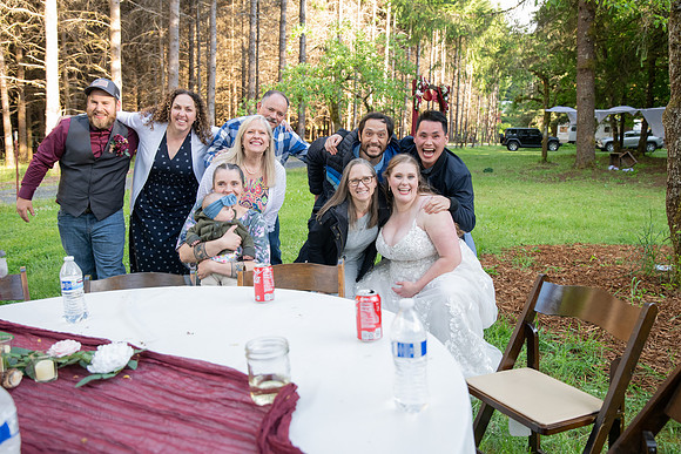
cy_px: 227
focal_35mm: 31
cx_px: 340
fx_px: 587
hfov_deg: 60.3
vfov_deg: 42.3
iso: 1250
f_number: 4
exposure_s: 1/320
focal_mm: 31
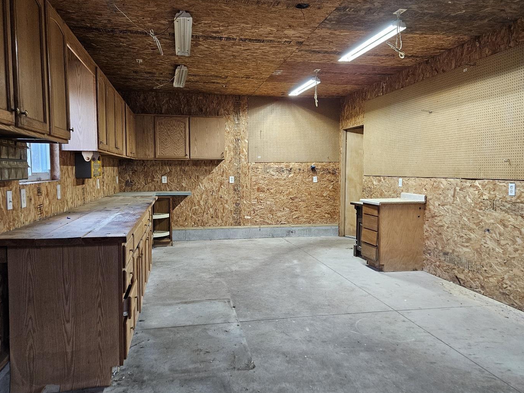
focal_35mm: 27
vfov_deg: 51.3
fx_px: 409
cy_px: 192
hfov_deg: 65.3
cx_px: 255
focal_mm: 5.4
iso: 500
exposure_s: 1/120
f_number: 1.8
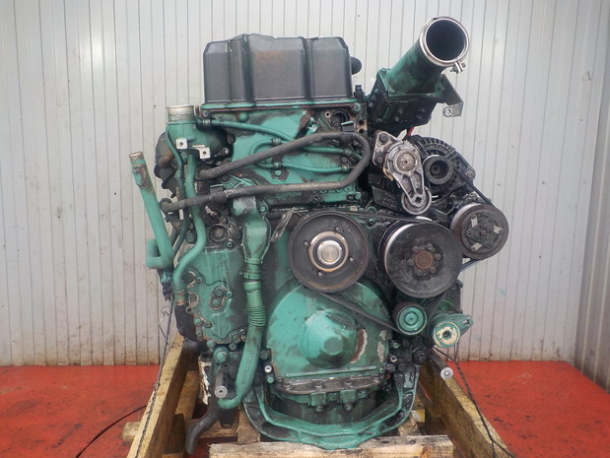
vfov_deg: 45.5
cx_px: 301
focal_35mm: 31
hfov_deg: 58.3
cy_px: 225
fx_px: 547
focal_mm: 4.1
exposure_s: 1/30
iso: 180
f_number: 3.3
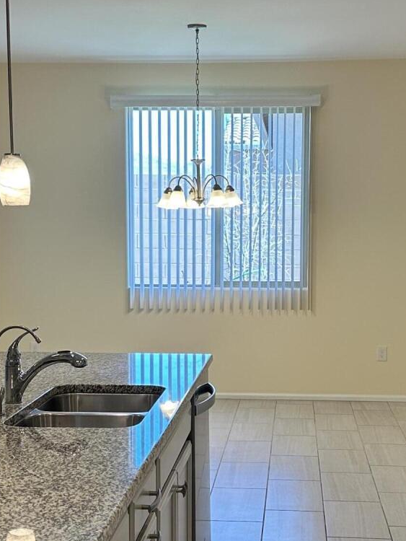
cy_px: 326
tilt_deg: -6.3
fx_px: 1000
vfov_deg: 30.2
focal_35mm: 64
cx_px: 219
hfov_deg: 22.9
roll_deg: -0.1
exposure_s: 1/133
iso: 100
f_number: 1.78
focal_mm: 6.86
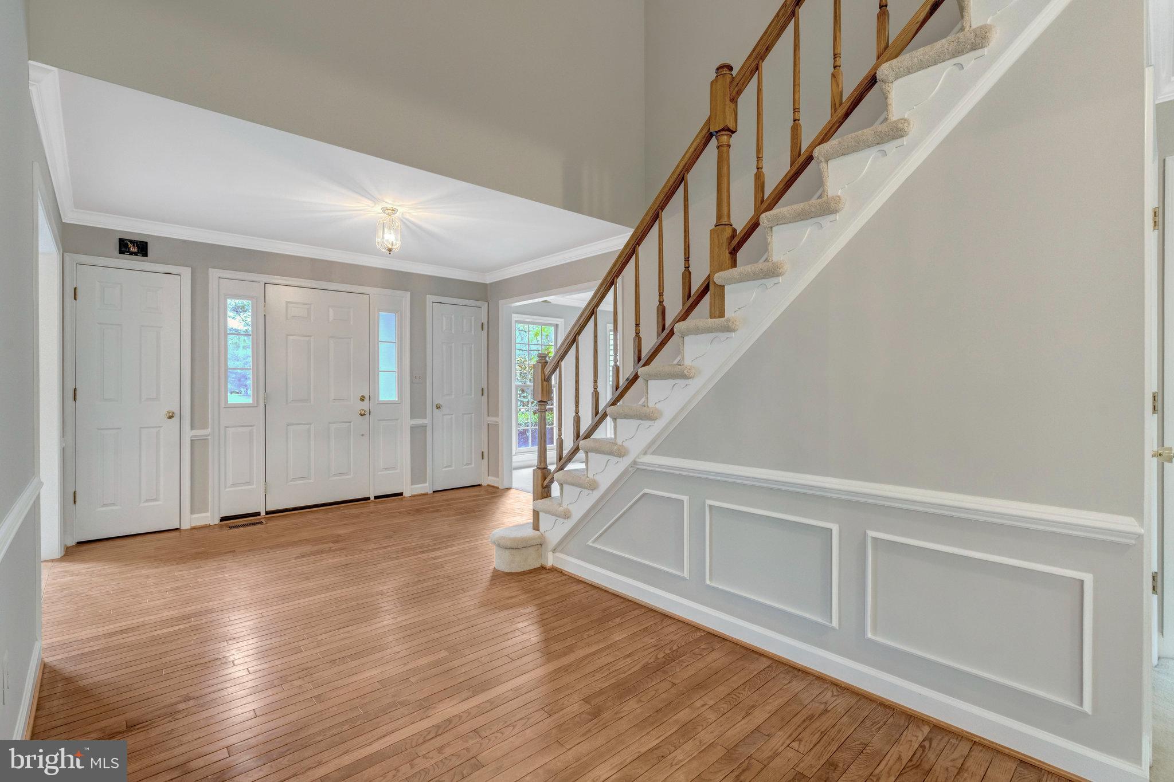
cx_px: 587
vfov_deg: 73.7
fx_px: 522
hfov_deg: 96.7
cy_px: 391
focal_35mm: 16
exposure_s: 1/13
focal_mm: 16
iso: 1250
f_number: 8
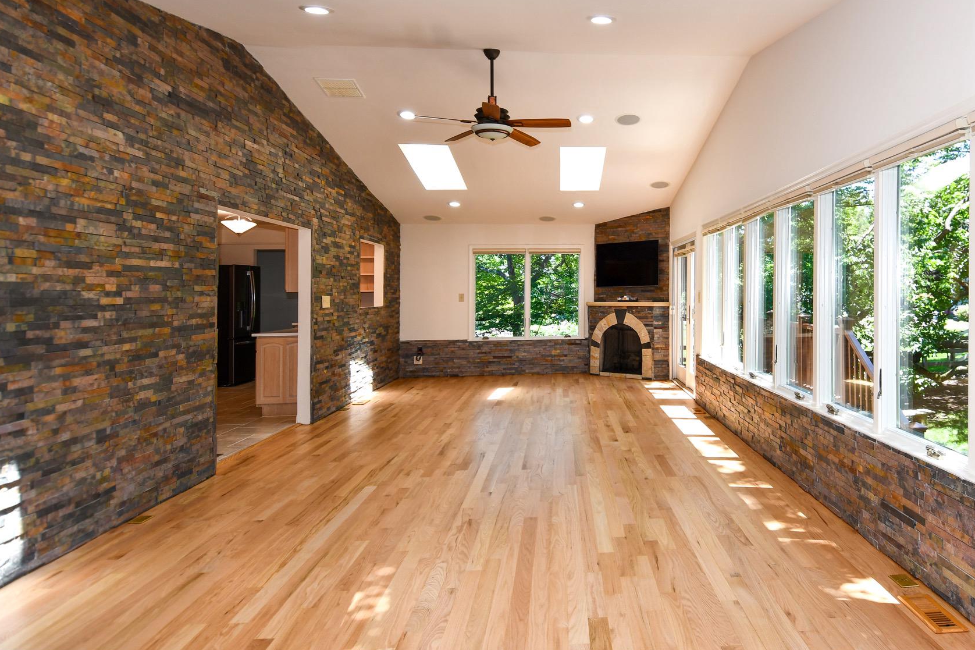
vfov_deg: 57.1
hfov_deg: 77.6
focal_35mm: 22
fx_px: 596
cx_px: 590
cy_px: 299
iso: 200
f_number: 5
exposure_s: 1/100
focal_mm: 12
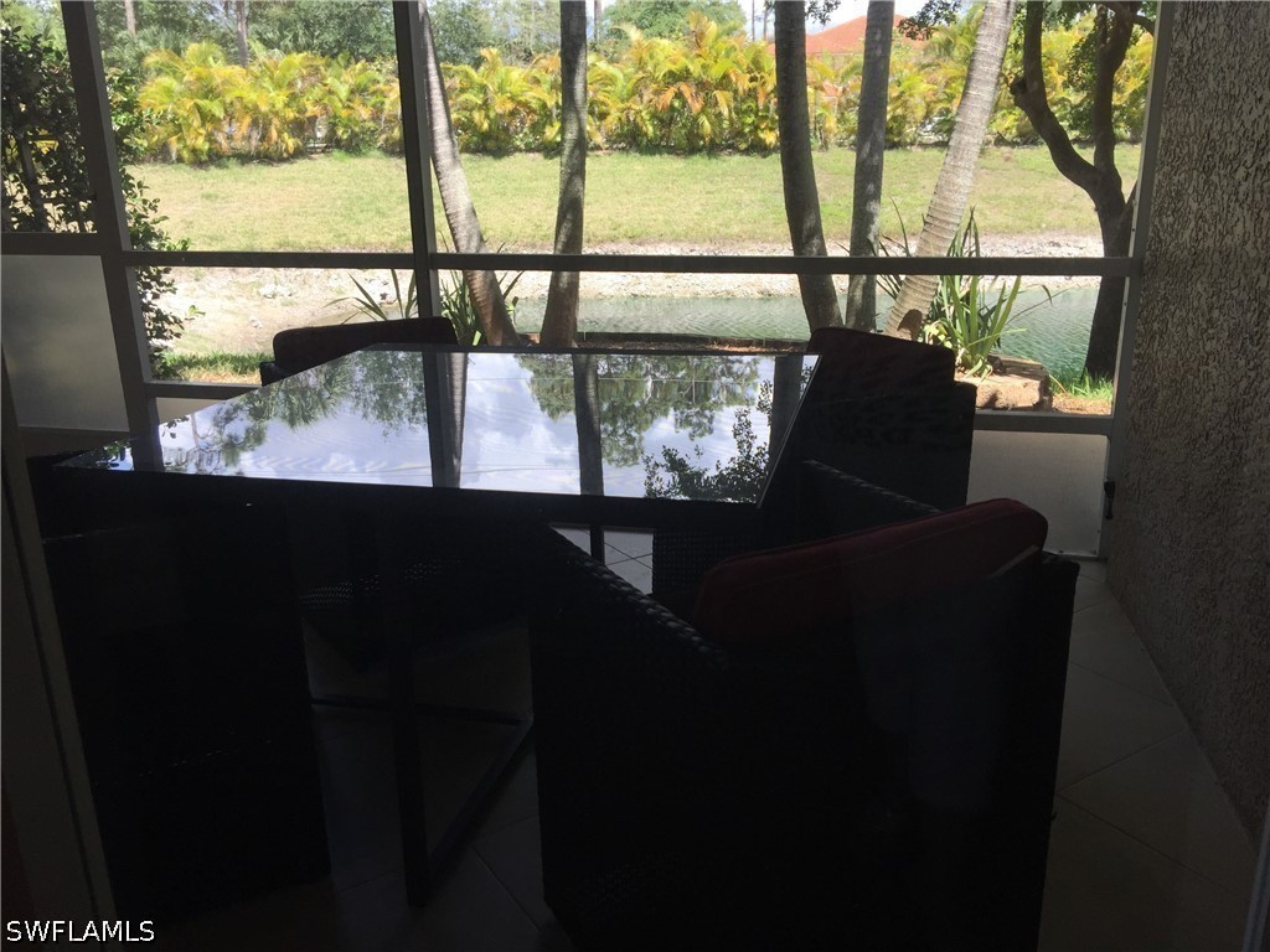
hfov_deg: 61.7
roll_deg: -0.9
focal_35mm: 29
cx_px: 635
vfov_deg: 48.2
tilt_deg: -17.1
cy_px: 476
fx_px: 1064
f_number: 2.2
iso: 32
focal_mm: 4.15
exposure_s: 1/344
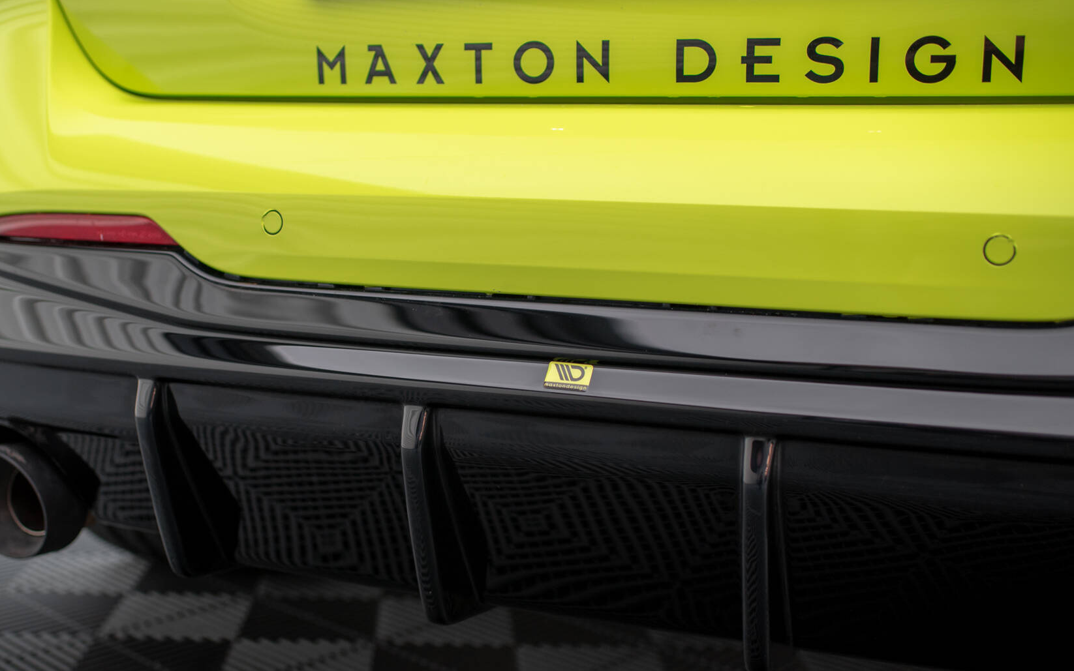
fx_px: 1347
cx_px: 437
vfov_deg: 28.0
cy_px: 382
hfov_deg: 43.3
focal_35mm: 46
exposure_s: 1/125
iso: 500
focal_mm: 35
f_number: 2.5
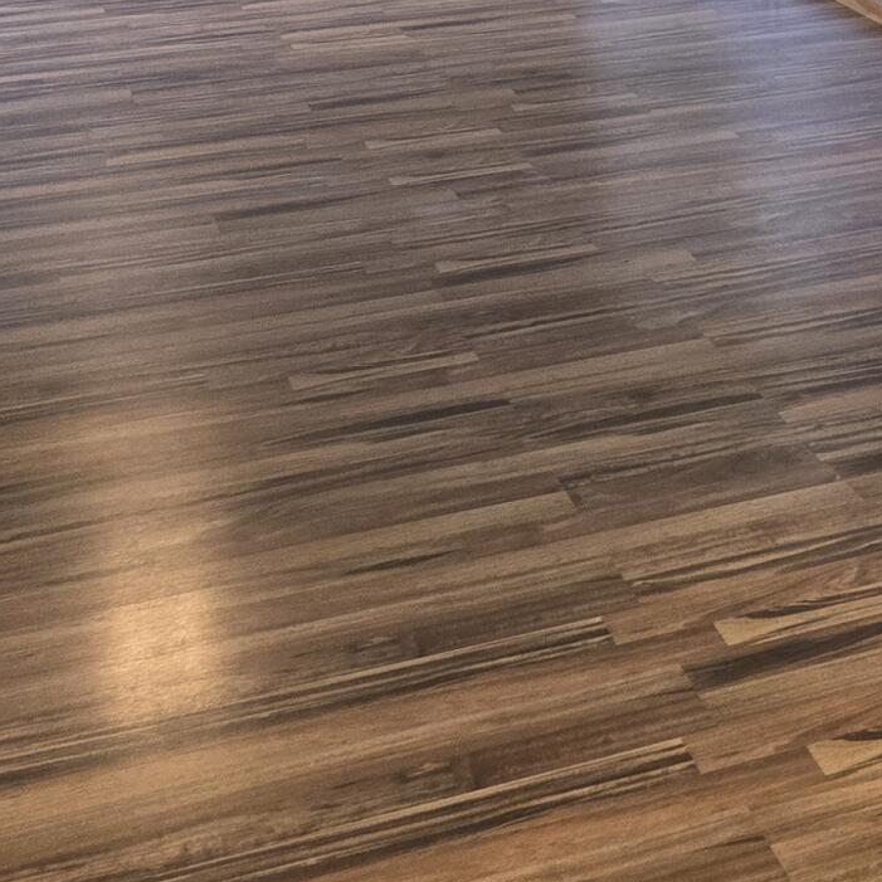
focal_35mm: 87
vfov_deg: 19.3
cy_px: -15
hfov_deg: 17.3
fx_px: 2508
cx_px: 1443
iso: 200
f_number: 1.8
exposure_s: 1/120
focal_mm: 5.4
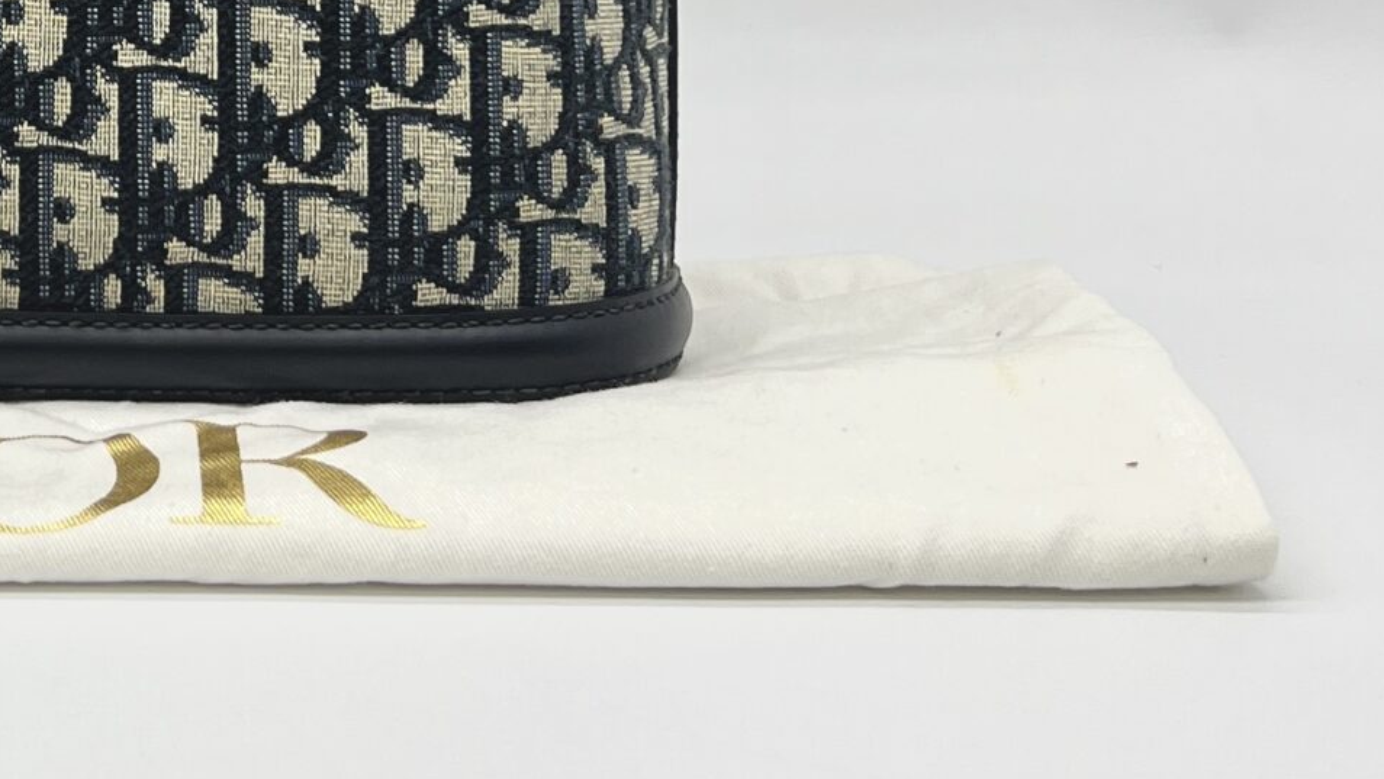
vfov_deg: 14.2
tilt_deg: -5.7
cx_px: -3
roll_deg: +0.3
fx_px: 2790
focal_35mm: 76
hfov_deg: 26.4
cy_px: -586
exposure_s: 1/180
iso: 40
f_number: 1.5
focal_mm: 5.7
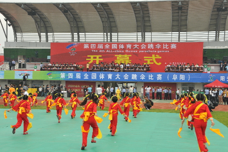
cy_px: 76
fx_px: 341
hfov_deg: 36.9
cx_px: 114
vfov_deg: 25.0
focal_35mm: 54
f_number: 9
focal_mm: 36
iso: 400
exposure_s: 1/160
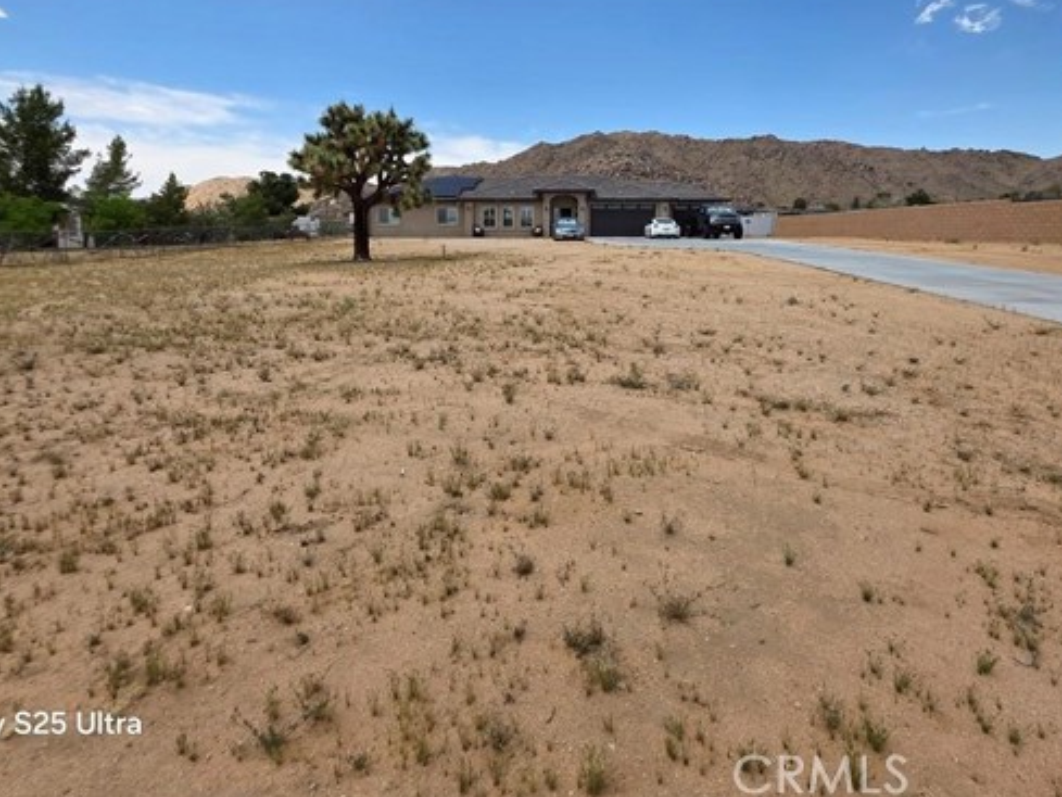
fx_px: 522
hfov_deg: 91.0
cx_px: 539
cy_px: 284
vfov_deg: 73.1
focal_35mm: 17
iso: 40
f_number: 1.9
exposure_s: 1/2216
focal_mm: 2.2
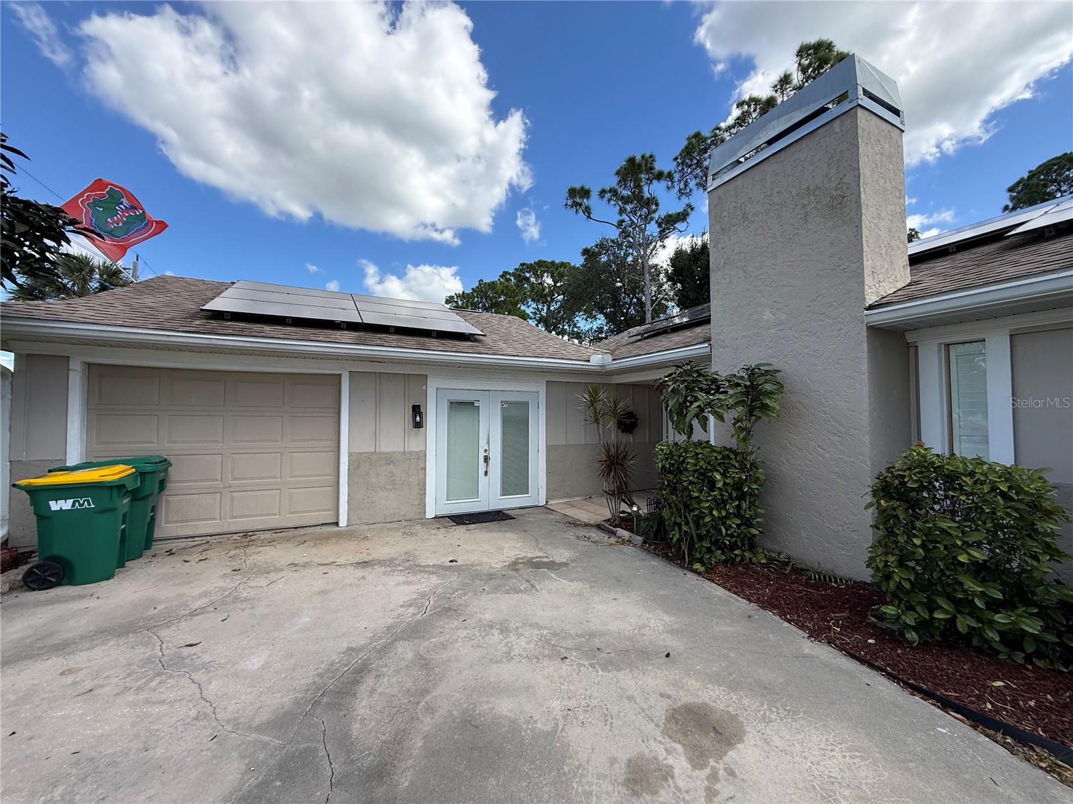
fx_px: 434
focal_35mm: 14
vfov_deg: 85.7
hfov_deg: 102.1
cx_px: 536
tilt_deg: +4.0
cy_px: 402
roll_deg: +0.4
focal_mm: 2.22
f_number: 2.2
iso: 64
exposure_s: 1/1105
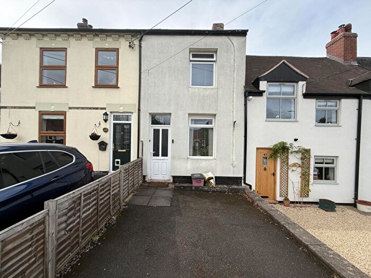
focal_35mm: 14
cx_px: 186
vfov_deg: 85.7
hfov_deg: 102.1
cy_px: 139
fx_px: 150
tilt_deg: +0.9
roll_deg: -1.2
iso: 50
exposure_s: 1/955
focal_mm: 2.22
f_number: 2.2
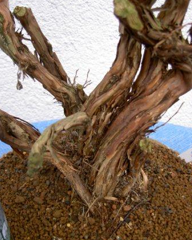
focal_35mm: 41
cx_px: 96
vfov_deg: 44.8
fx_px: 291
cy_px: 128
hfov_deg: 36.5
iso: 100
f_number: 2.8
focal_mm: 8
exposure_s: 1/238
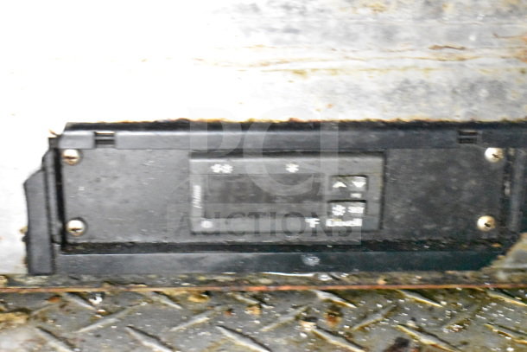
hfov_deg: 33.4
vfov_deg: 22.6
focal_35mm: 60
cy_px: 176
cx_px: 264
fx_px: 878
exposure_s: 1/50
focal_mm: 40
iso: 25600
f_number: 5
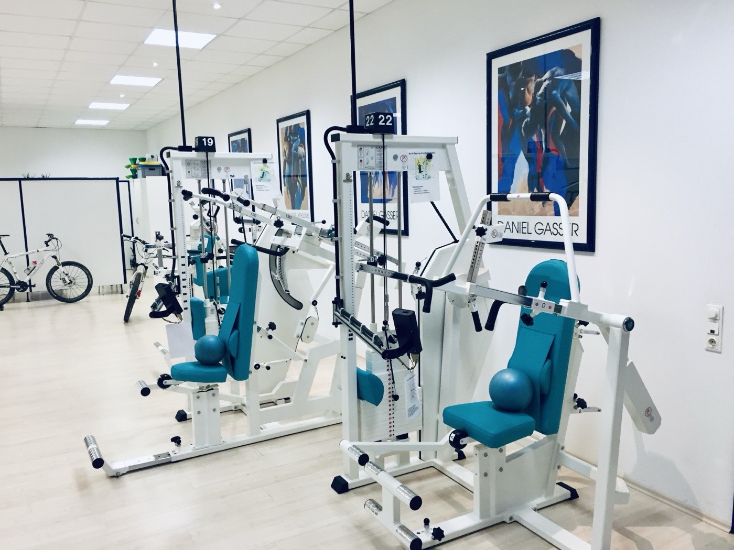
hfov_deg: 61.7
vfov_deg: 48.2
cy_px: 275
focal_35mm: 29
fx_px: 615
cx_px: 367
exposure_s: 1/33
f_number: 2.2
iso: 64
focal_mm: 4.15
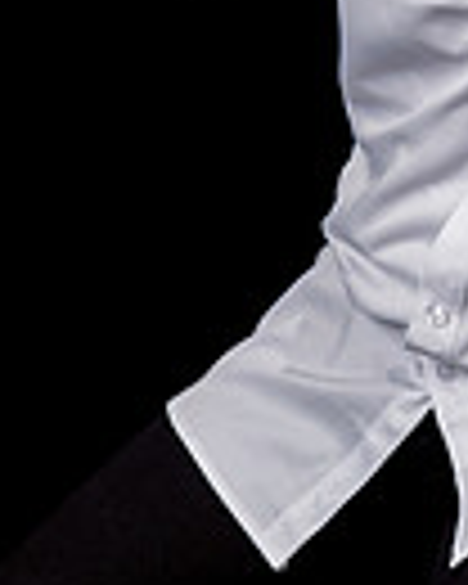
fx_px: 3099
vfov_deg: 10.7
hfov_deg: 8.6
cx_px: 486
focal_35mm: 179
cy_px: -32
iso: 100
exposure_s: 1/160
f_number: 5
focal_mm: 55
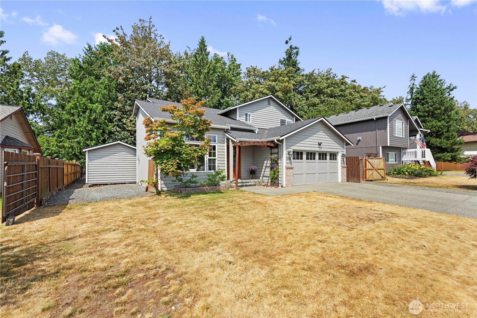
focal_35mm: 16
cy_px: 159
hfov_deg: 98.5
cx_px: 238
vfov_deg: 75.5
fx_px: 205
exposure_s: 1/500
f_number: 8
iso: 200
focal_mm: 15.5
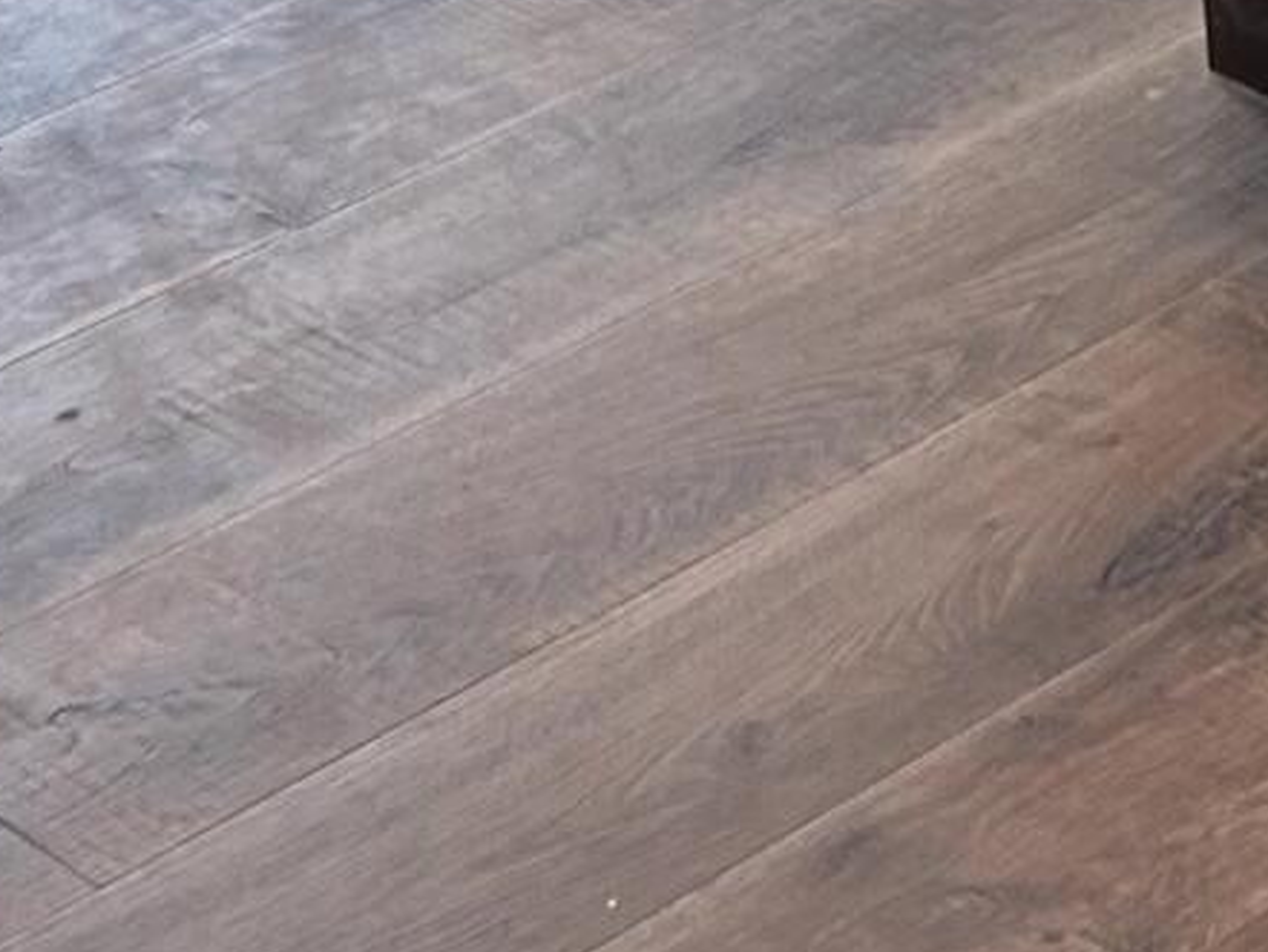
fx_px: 6485
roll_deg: +0.6
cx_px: 2982
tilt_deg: -12.2
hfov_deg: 9.9
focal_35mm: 177
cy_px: -1962
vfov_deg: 7.4
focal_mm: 5.7
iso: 50
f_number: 1.5
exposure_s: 1/120
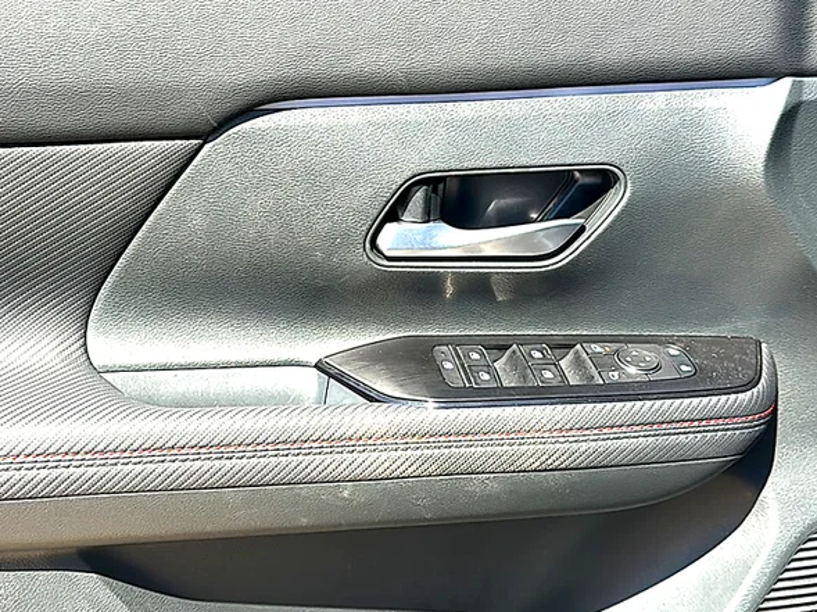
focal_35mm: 44
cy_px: 298
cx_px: 355
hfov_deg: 42.9
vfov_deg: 32.8
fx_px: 1038
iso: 80
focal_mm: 6.86
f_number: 1.78
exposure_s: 1/888
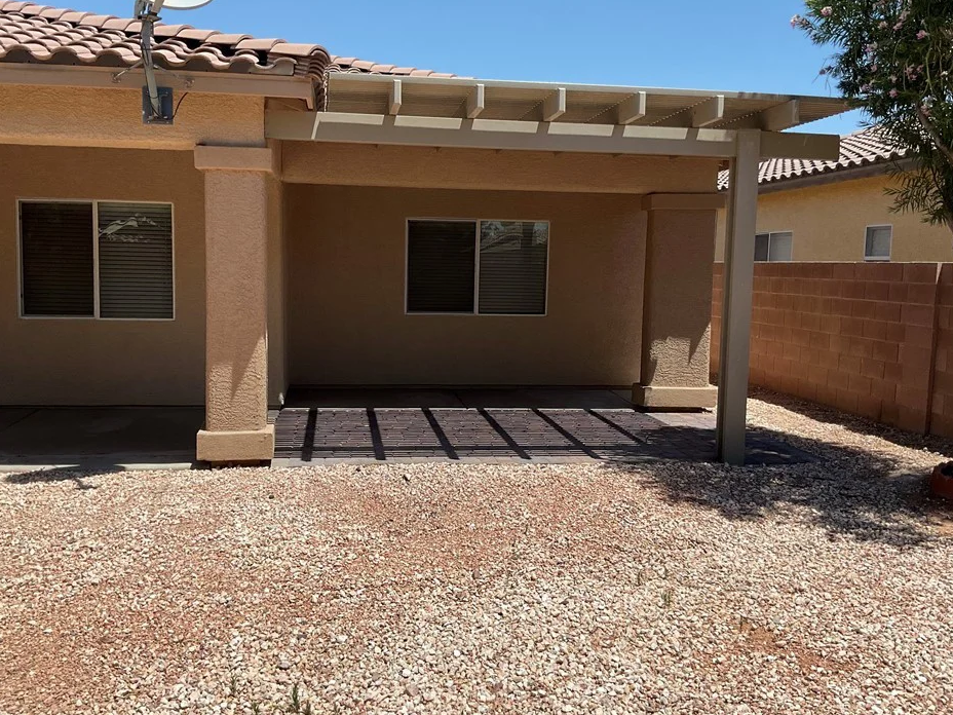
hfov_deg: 56.8
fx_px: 881
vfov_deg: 44.2
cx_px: 450
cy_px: 351
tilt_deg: -7.1
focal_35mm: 32
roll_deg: -2.6
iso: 16
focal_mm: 3
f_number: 1.8
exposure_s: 1/2538
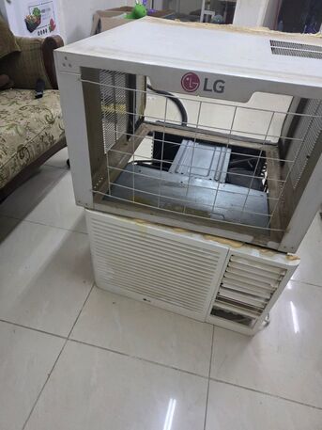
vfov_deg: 73.9
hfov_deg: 58.9
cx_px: 161
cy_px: 215
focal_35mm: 23
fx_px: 285
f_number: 1.7
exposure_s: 1/120
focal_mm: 6.3
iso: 500
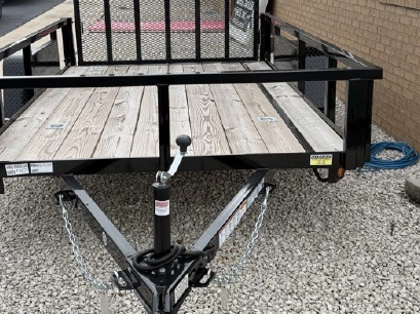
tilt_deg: -17.0
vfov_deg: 30.8
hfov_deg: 40.4
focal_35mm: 47
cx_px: 183
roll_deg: -0.9
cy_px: 126
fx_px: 570
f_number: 1.78
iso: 100
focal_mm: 6.76
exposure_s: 1/3021
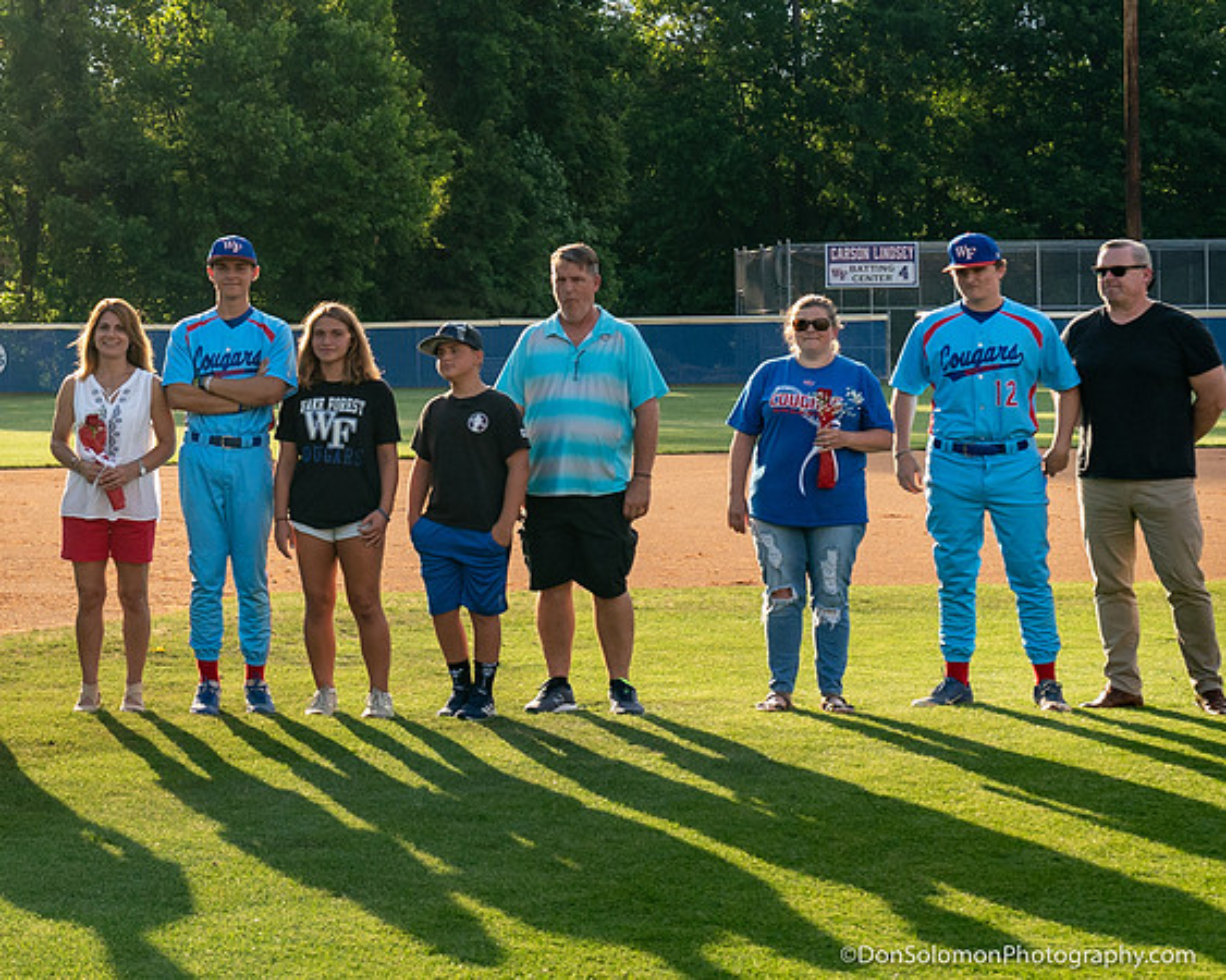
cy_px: 313
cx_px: -174
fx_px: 3233
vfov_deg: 17.2
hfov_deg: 20.3
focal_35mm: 89
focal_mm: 35
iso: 800
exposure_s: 1/1000
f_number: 4.5
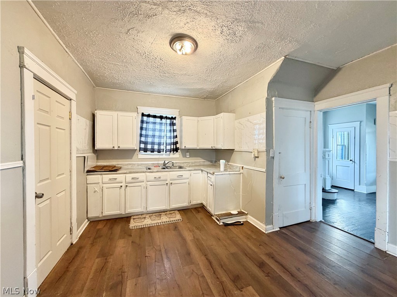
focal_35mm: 14
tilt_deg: -1.6
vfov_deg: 85.7
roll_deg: +0.7
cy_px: 148
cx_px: 198
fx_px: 161
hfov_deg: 102.1
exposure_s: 1/60
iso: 250
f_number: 2.2
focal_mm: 2.22
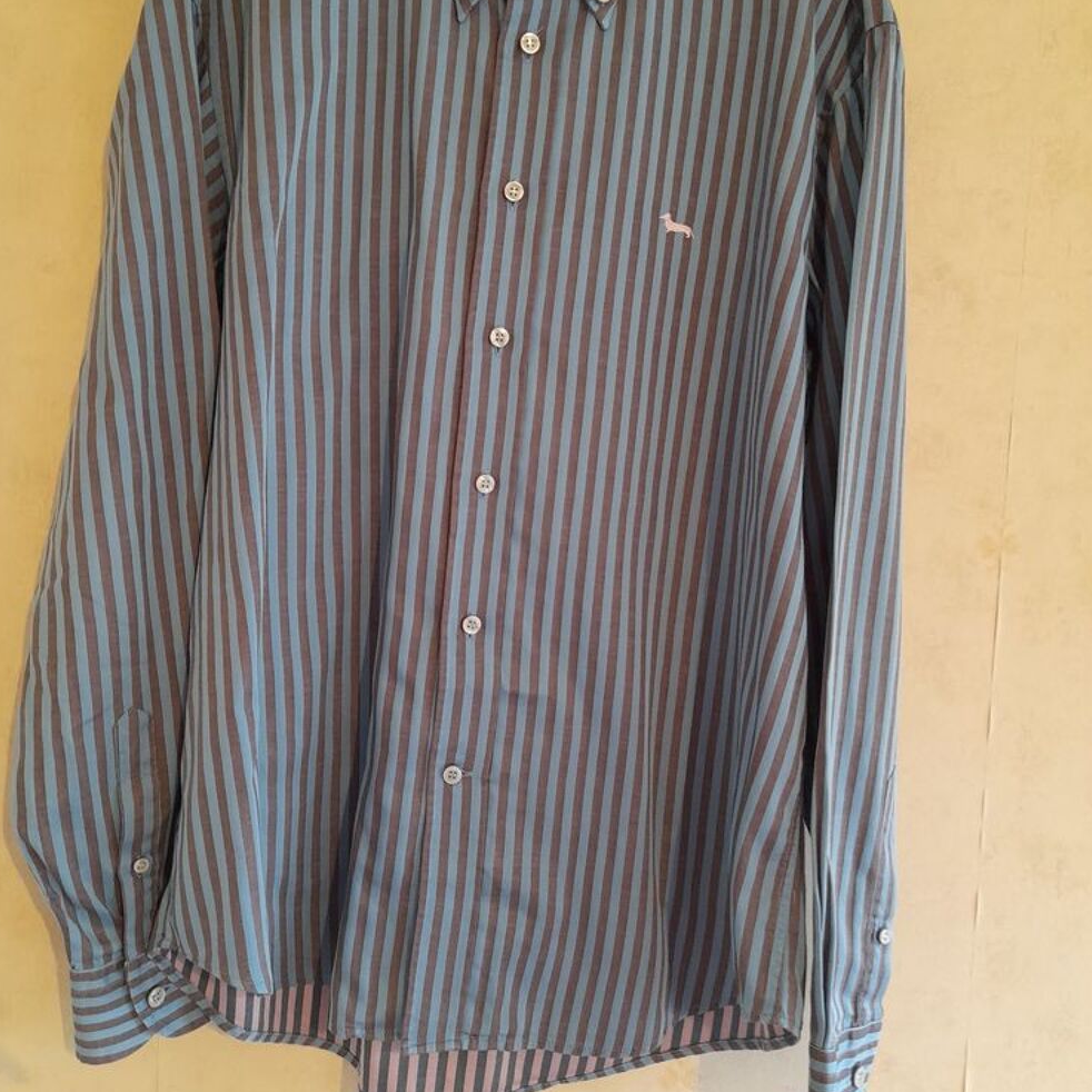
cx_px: 546
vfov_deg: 54.0
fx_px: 1071
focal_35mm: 30
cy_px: 522
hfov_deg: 54.0
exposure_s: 1/40
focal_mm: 4.6
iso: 320
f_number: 2
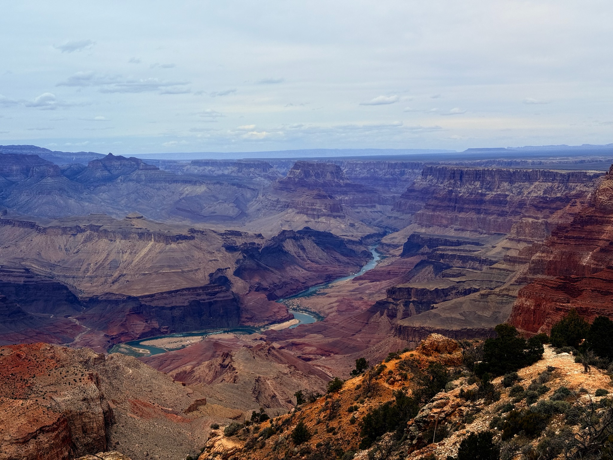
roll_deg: +1.4
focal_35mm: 48
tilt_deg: -6.1
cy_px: 230
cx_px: 306
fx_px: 850
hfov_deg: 39.7
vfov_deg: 30.3
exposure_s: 1/7874
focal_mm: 6.76
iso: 64
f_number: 1.78
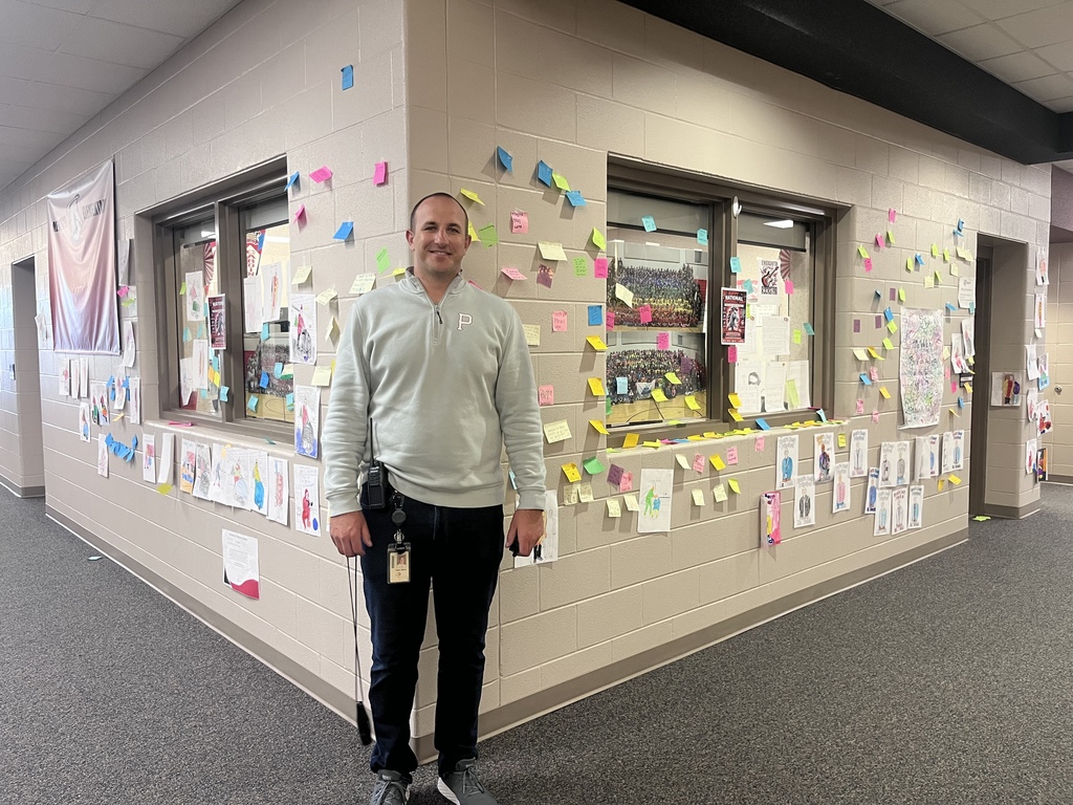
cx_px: 536
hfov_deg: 67.3
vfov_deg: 53.1
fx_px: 806
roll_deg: +0.6
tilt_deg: -3.6
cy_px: 402
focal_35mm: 26
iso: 200
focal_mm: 5.1
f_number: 1.6
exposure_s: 1/60
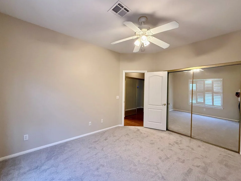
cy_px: 90
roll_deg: -1.4
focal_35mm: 15
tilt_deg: +0.2
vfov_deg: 81.7
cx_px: 121
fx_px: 104
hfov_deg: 98.2
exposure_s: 1/120
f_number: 2.2
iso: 500
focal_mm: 2.22
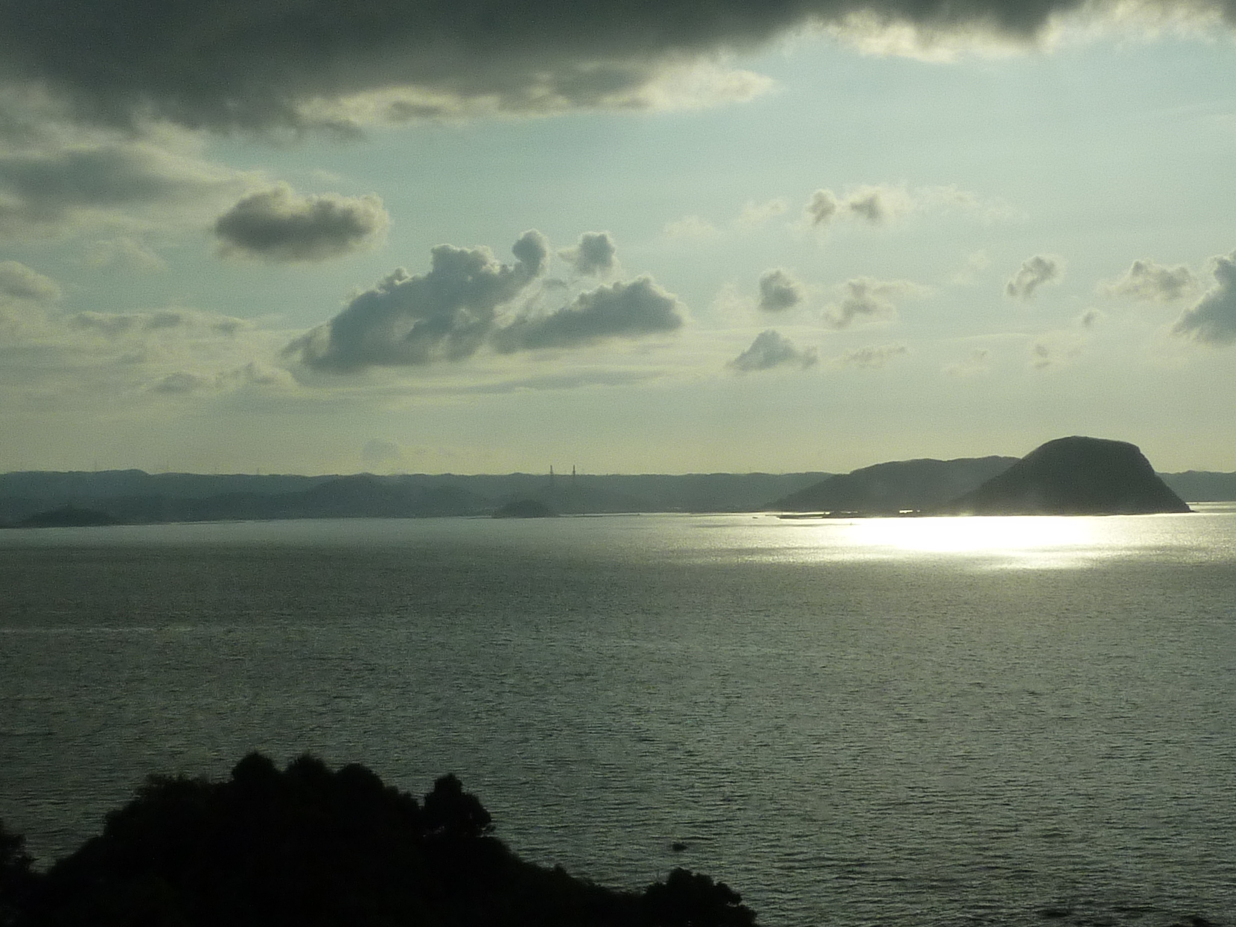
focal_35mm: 55
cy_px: 464
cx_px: 618
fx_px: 1964
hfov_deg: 34.9
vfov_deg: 26.6
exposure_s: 1/1600
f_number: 6.3
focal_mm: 5
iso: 125
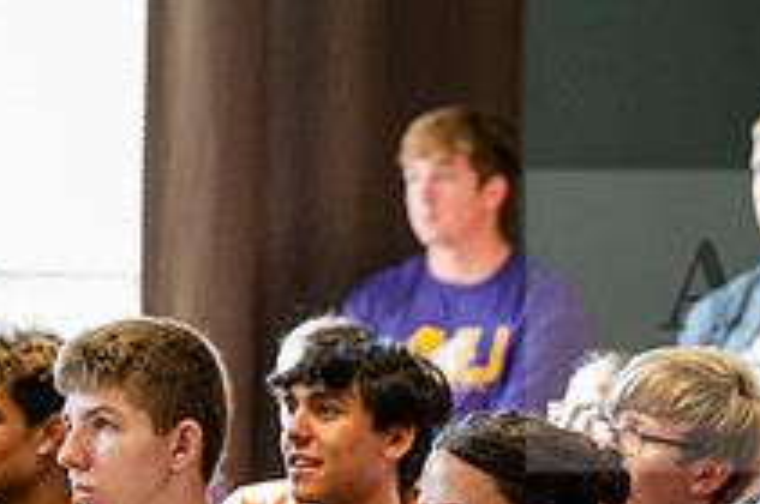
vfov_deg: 4.9
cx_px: 418
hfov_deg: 7.3
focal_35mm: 281
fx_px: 5923
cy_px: 607
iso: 800
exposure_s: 1/200
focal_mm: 102
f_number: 3.2
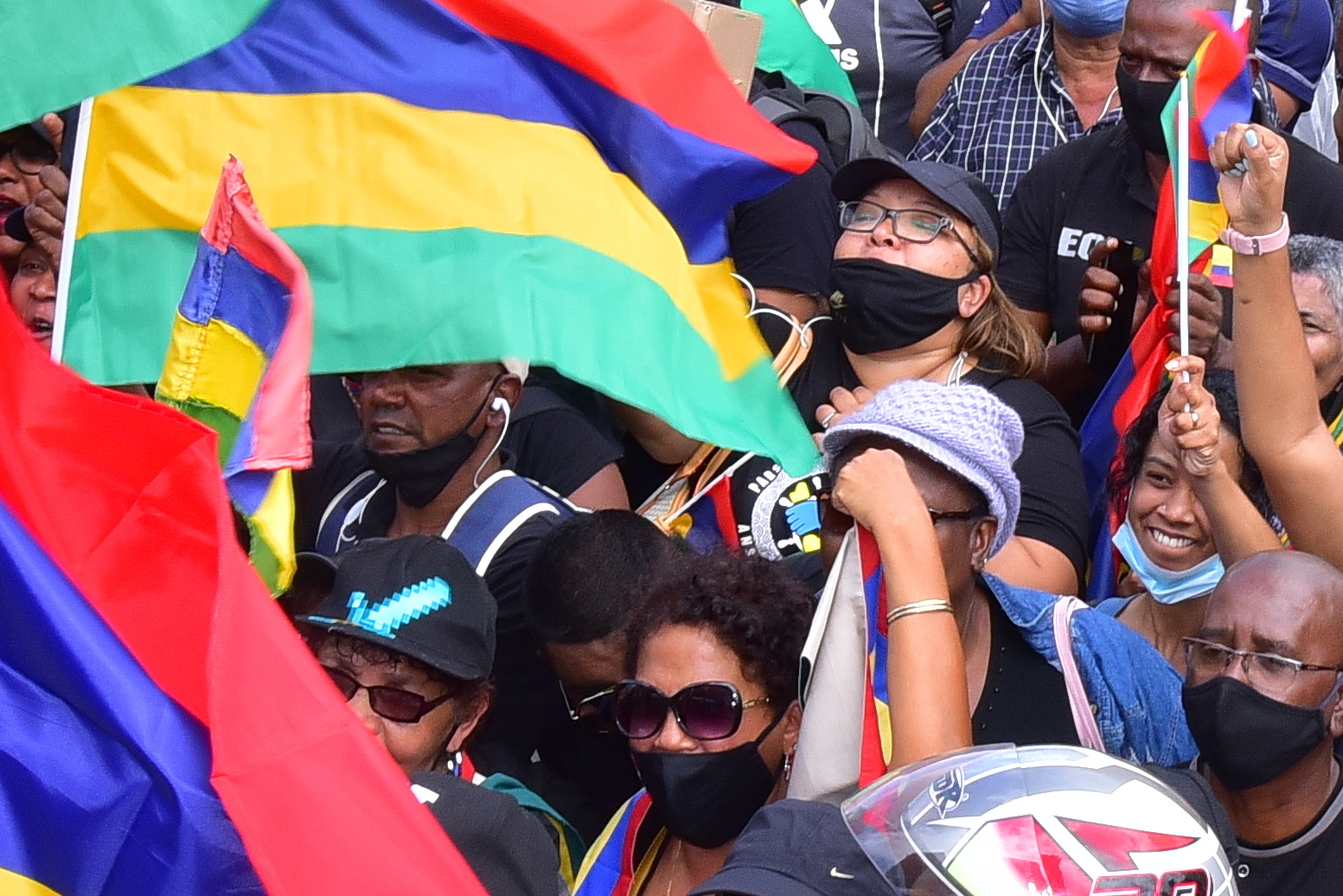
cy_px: -171
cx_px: 1234
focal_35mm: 155
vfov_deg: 8.8
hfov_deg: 13.1
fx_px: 5783
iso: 500
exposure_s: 1/160
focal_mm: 40
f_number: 14
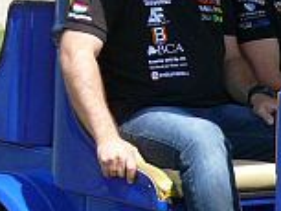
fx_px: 2145
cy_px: 37
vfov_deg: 5.6
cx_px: 242
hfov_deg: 7.5
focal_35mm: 264
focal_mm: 12.6
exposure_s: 1/320
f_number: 5.6
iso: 100
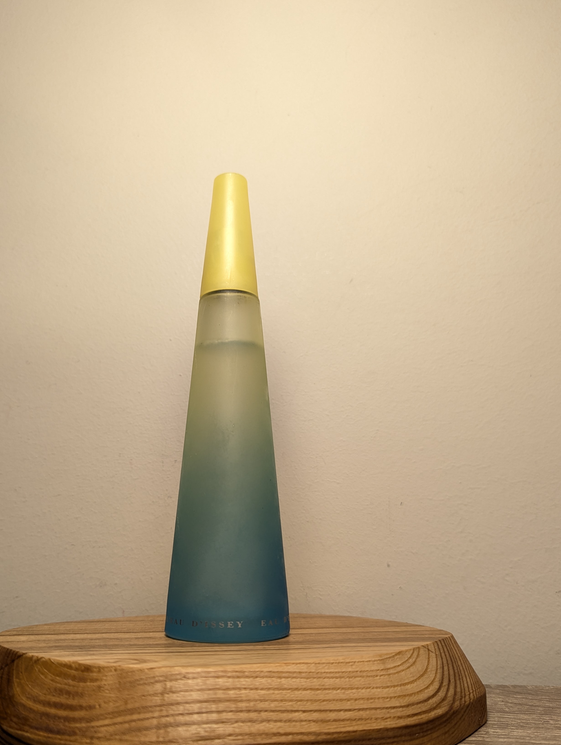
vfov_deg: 59.7
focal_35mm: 30
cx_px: 241
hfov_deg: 46.8
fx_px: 647
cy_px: 420
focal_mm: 6.81
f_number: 1.85
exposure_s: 1/90
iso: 109
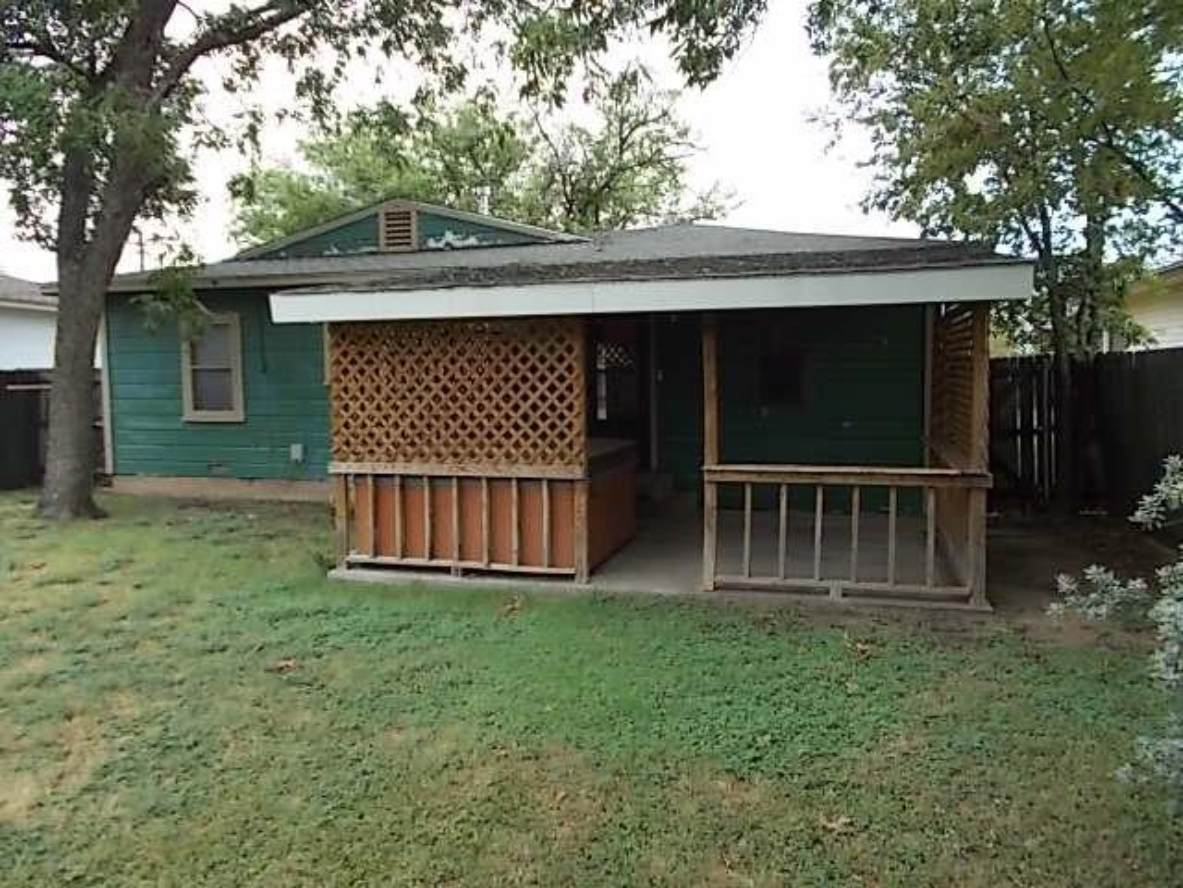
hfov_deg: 67.3
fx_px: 889
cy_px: 444
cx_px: 592
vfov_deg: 53.1
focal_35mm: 26
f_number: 3.2
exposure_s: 1/125
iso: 80
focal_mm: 4.6
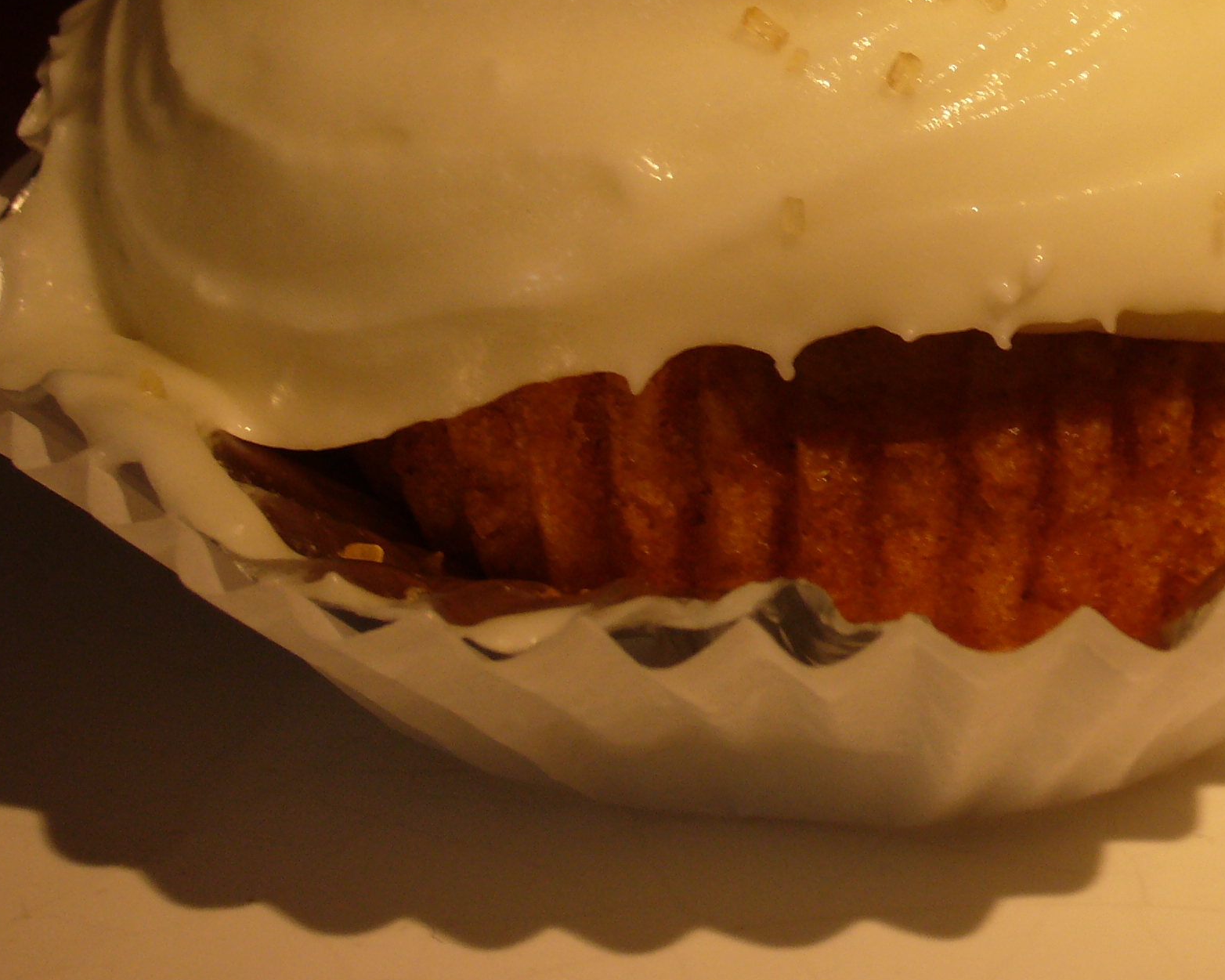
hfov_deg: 15.5
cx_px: 1021
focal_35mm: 123
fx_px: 4459
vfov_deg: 12.5
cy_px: 165
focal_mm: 11.5
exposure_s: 1/20
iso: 100
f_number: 4
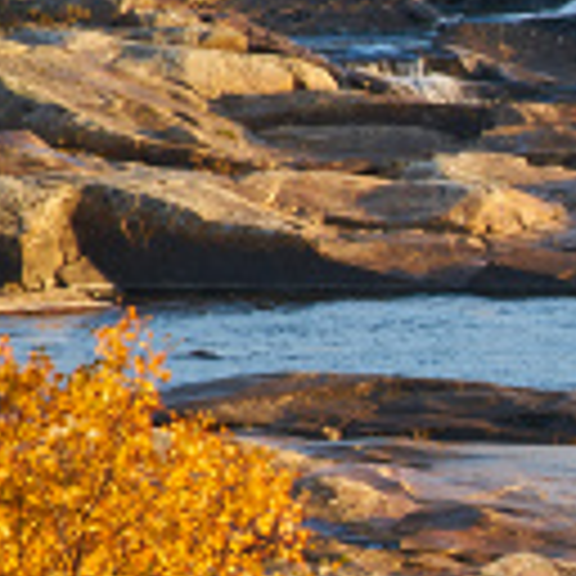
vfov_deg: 1.3
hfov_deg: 1.3
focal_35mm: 1327
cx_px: 1584
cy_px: 709
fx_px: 24982
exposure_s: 1/10
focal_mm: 200
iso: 100
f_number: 16
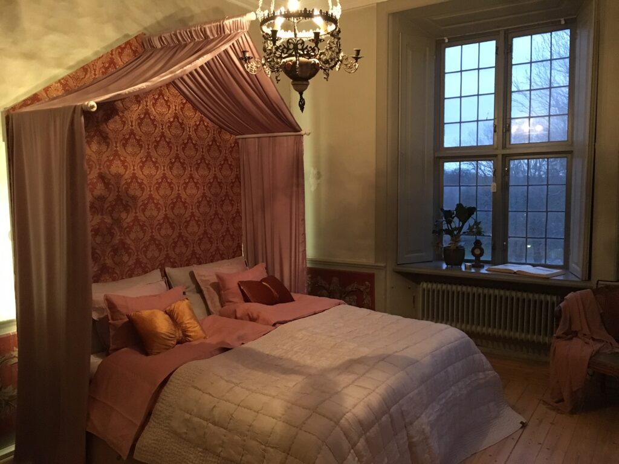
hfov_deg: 61.7
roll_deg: +1.5
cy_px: 232
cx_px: 310
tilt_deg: -5.5
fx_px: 519
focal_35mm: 29
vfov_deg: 48.2
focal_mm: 4.15
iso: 400
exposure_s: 1/17
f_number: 2.2
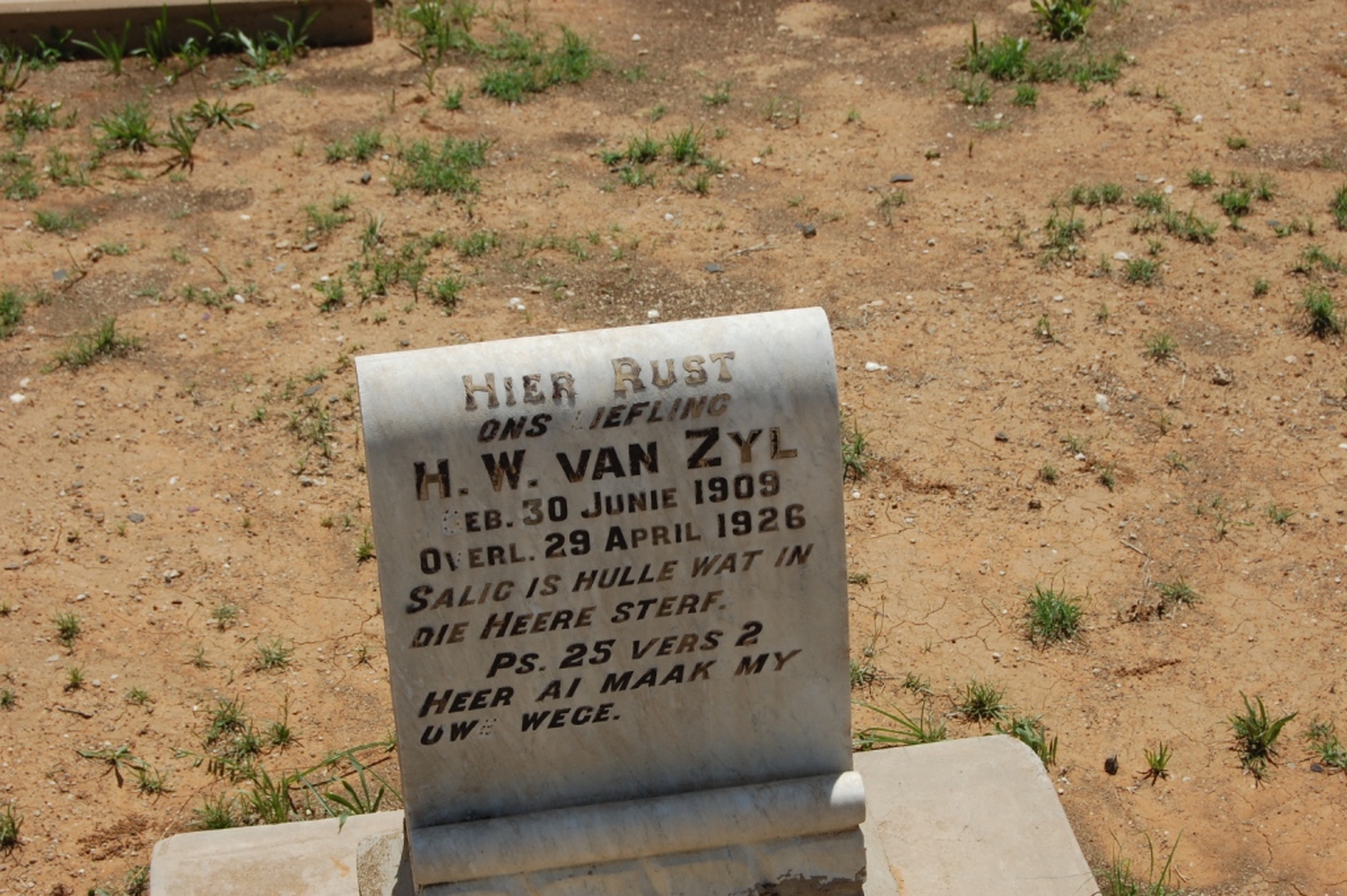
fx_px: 2804
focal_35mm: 75
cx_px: 674
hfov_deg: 27.0
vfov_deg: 18.2
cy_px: 448
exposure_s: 1/500
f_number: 11
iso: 200
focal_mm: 50
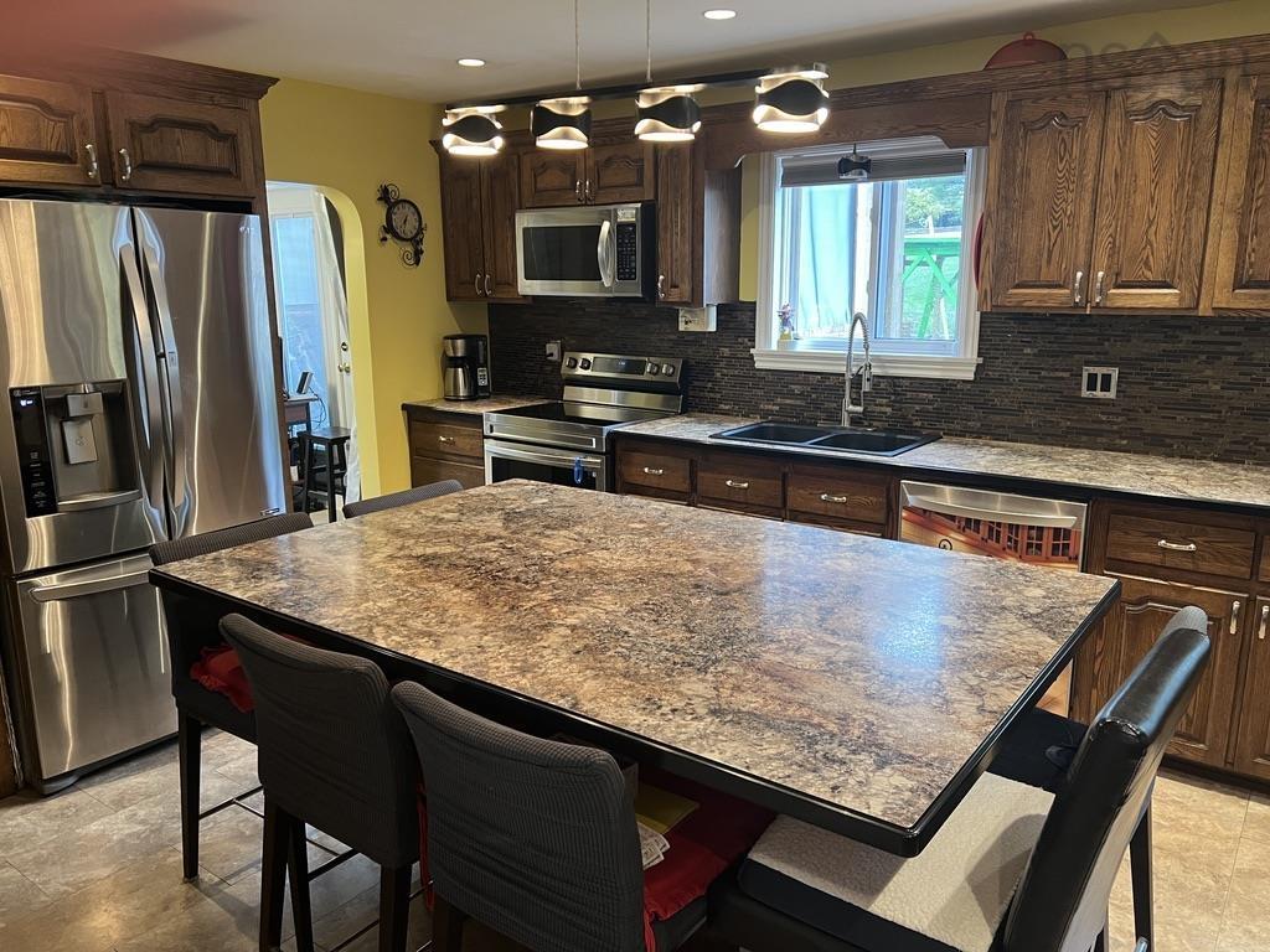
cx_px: 635
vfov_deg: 53.1
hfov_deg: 67.3
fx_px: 954
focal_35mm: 26
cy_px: 476
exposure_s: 1/60
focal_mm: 5.7
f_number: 1.5
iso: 250
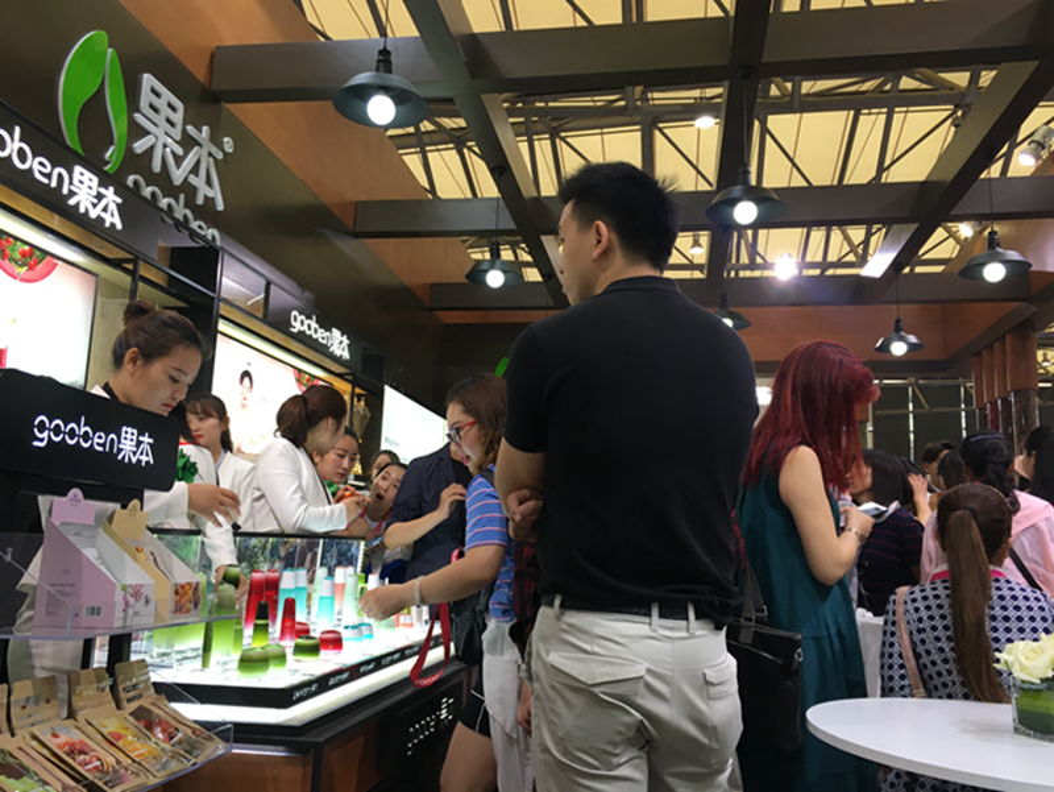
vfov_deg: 48.3
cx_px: 527
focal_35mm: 29
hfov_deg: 61.6
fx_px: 884
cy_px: 396
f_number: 2.2
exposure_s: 1/33
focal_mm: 4.15
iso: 25
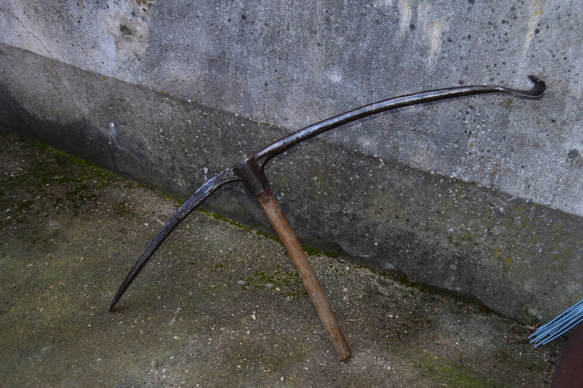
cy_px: 190
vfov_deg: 37.3
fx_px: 575
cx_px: 285
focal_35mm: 36
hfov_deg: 53.8
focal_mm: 23
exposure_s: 1/125
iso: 200
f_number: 3.8
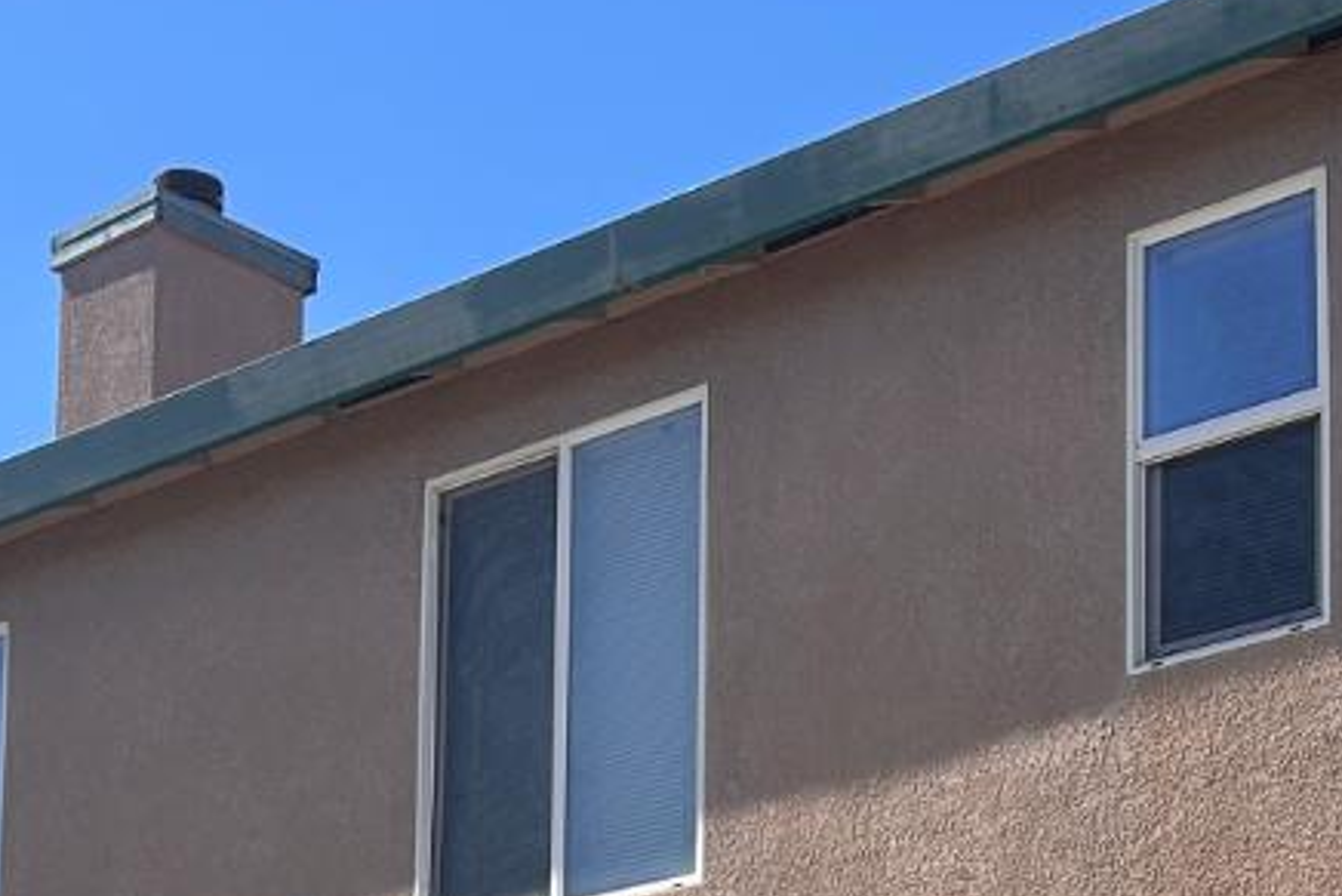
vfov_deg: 14.1
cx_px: 674
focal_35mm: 93
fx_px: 3468
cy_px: 1196
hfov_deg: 21.9
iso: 50
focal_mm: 5.7
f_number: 1.5
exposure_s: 1/3968
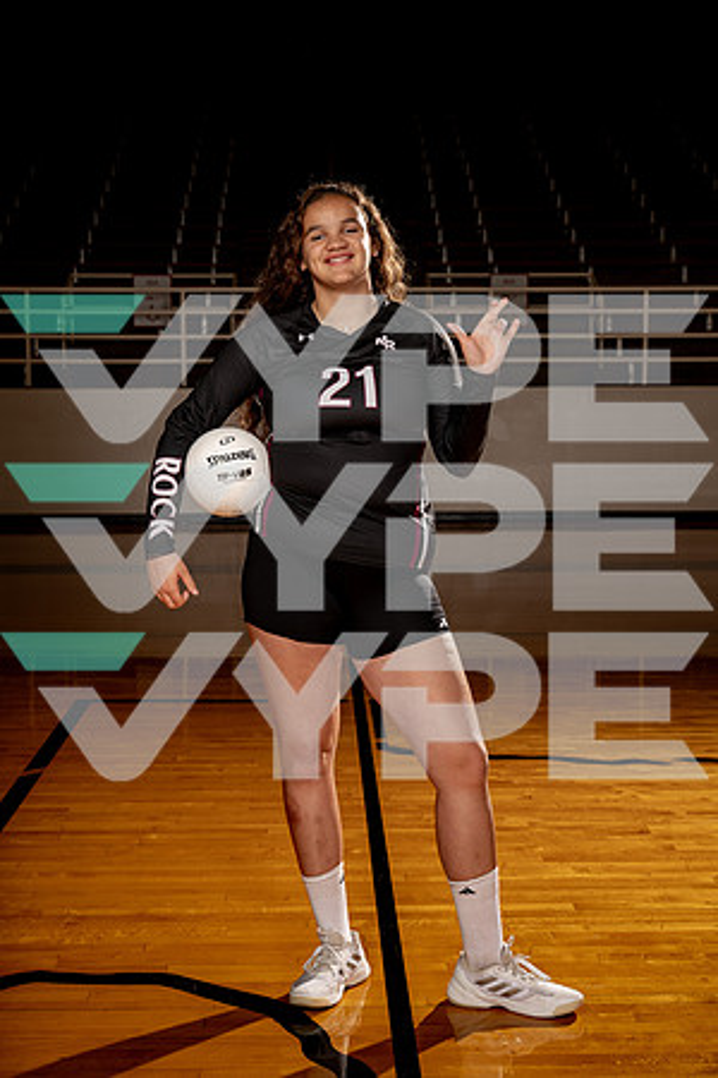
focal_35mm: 54
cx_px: 359
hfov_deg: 25.1
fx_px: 1615
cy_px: 539
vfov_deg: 36.9
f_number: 5.6
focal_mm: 54
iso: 100
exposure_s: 1/250
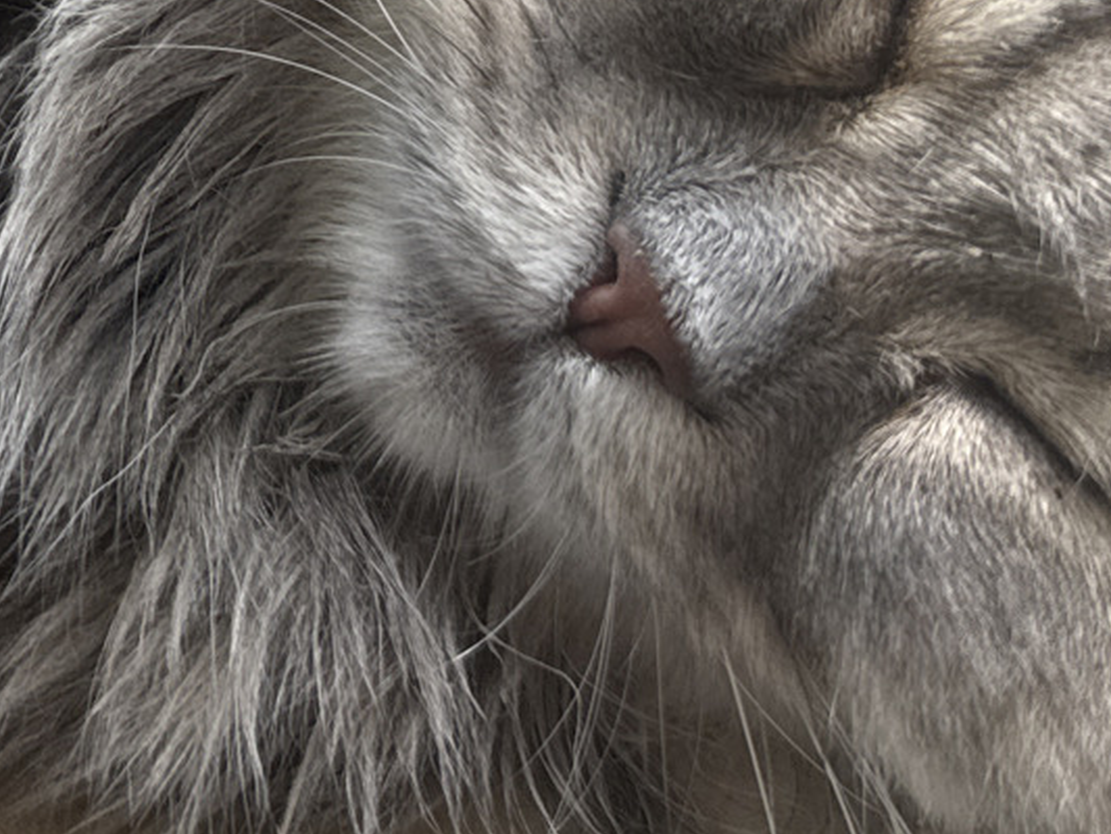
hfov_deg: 20.1
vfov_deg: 15.4
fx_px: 2889
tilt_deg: -56.9
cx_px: -292
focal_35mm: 90
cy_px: -352
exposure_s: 1/150
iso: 80
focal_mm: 6.76
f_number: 1.78
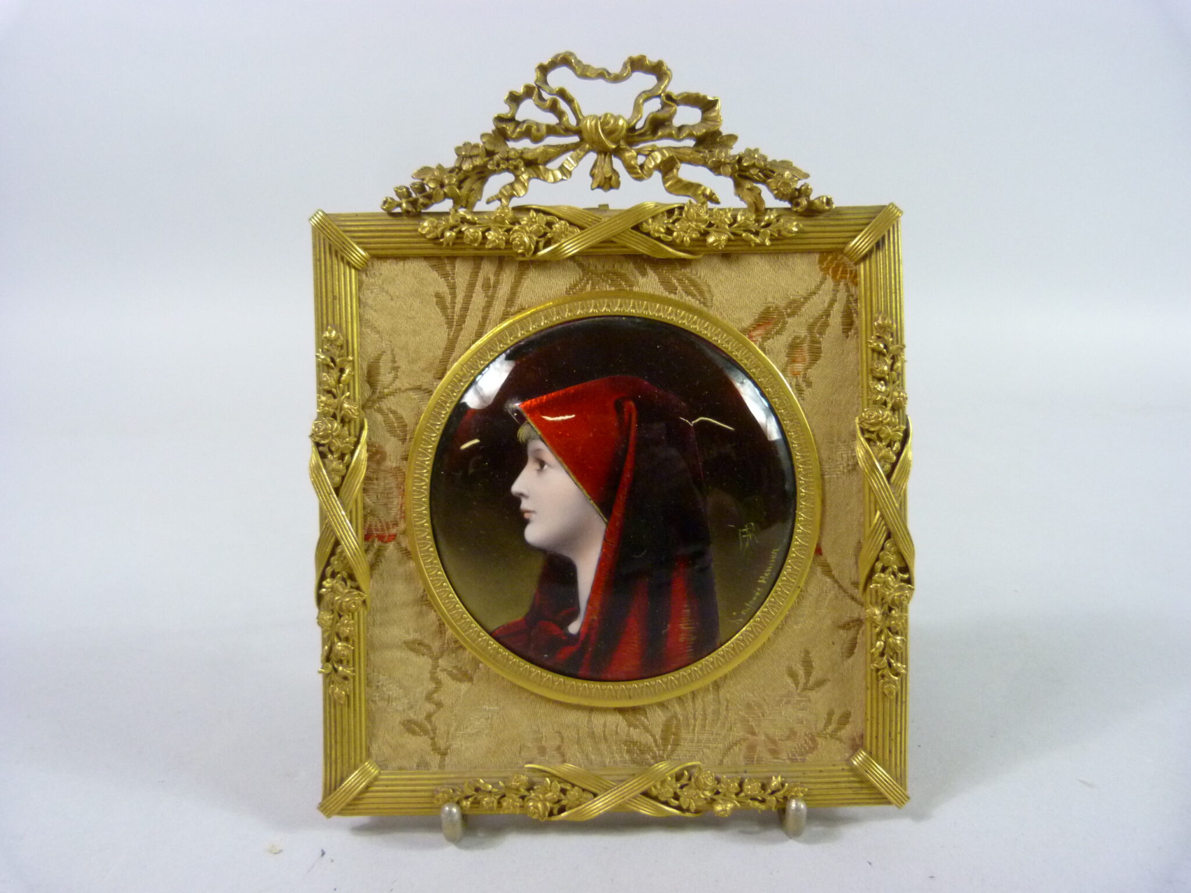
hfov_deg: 69.4
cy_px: 446
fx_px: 860
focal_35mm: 25
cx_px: 596
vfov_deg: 54.9
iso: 400
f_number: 2.8
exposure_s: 1/30
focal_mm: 4.5
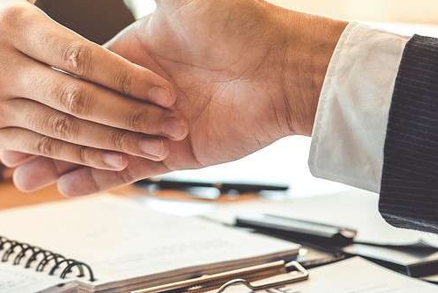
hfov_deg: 19.2
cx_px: 146
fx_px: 1290
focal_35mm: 106
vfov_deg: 12.9
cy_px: 103
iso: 100
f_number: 2.2
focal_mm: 35
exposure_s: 1/250
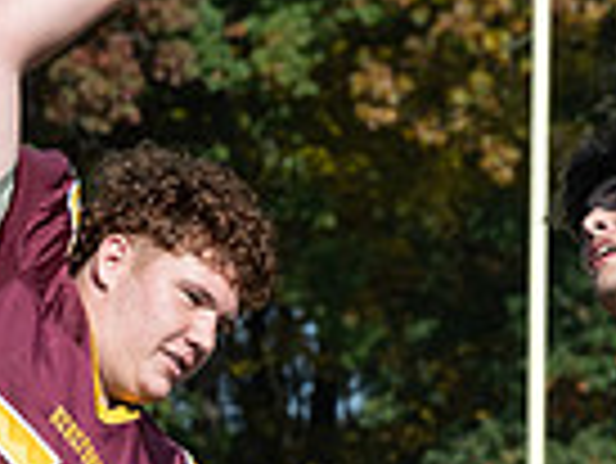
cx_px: 608
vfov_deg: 3.3
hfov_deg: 4.3
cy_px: 626
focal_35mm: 455
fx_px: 8104
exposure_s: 1/1600
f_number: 5.6
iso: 320
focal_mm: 80
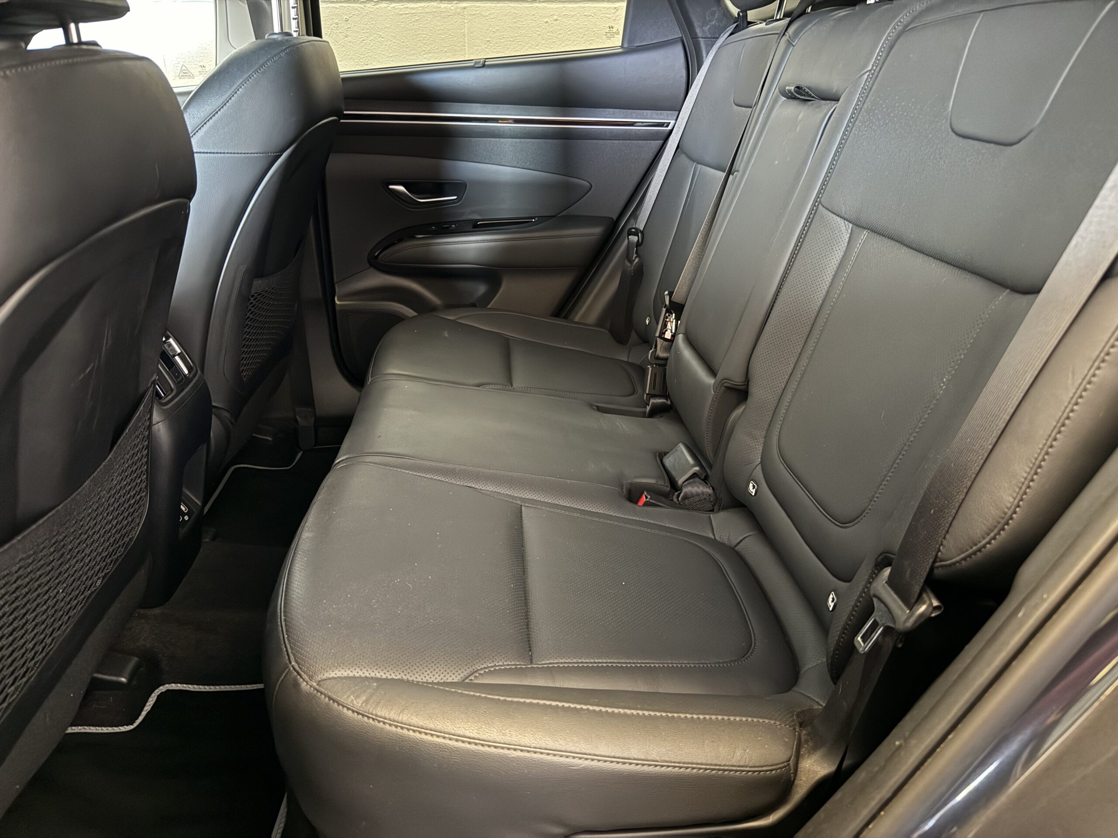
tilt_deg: -22.1
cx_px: 559
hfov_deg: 71.6
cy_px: 419
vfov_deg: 56.8
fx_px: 775
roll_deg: +0.4
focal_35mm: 24
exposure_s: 1/23
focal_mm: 6.76
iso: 1600
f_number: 1.78
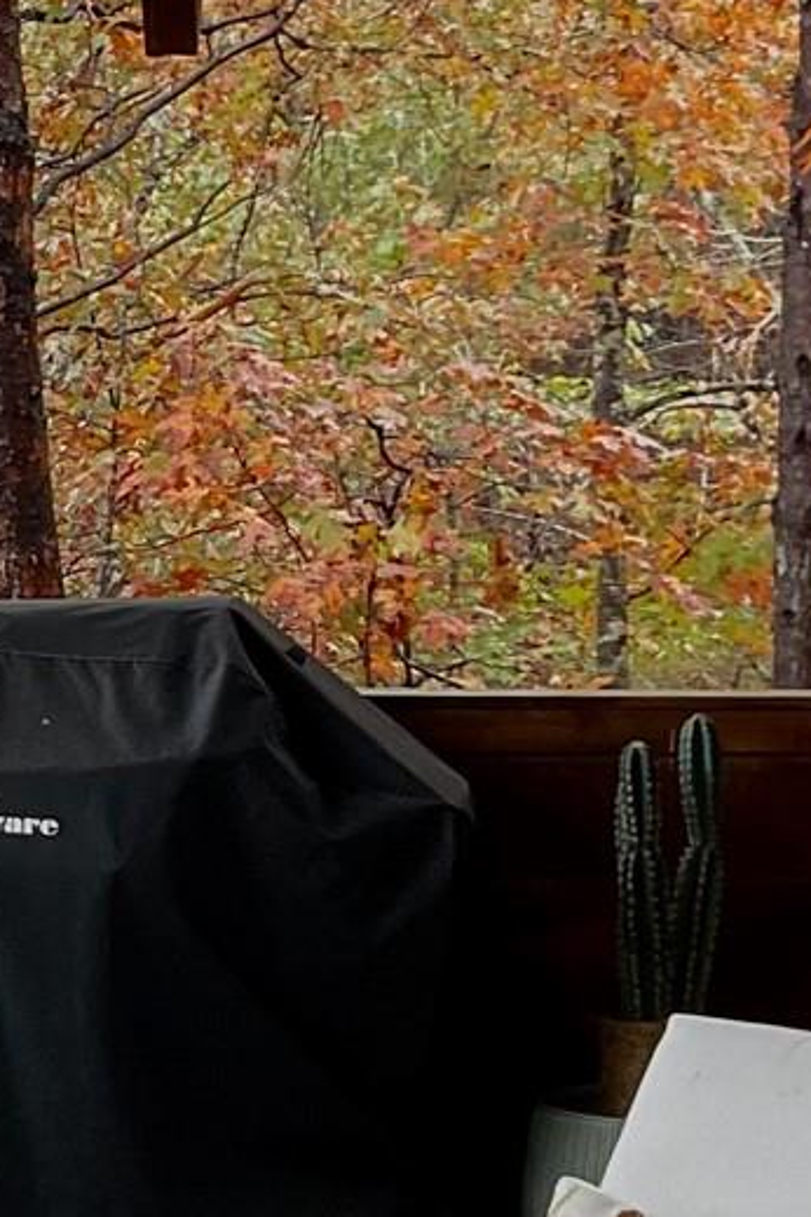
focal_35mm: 119
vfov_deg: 17.2
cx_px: -691
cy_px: 729
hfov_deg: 10.7
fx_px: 4021
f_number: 1.8
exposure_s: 1/60
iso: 64
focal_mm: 3
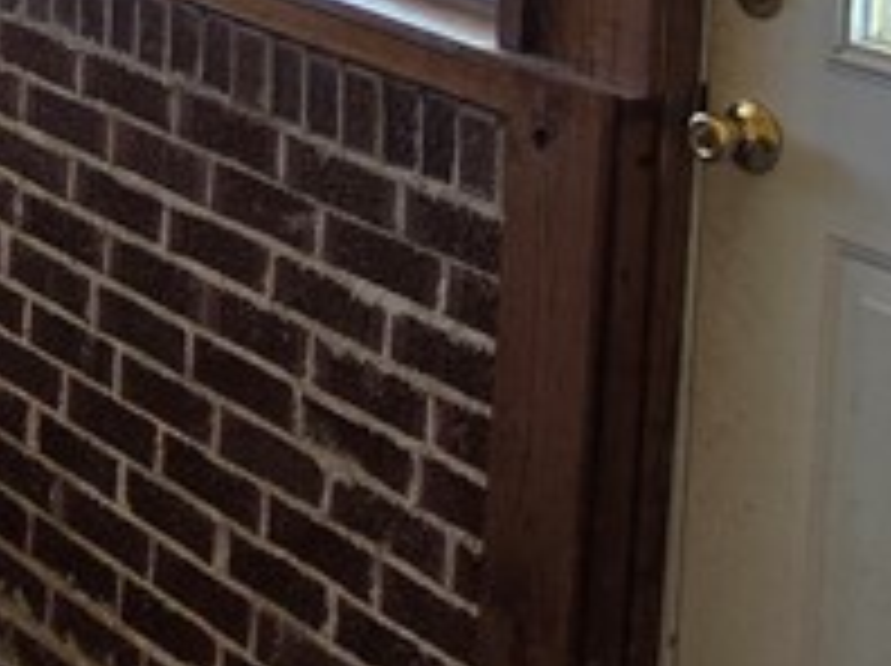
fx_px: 3059
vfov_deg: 11.4
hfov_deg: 14.7
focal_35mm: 119
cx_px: -657
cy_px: -616
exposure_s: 1/180
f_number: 1.4
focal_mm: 6.5
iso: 100
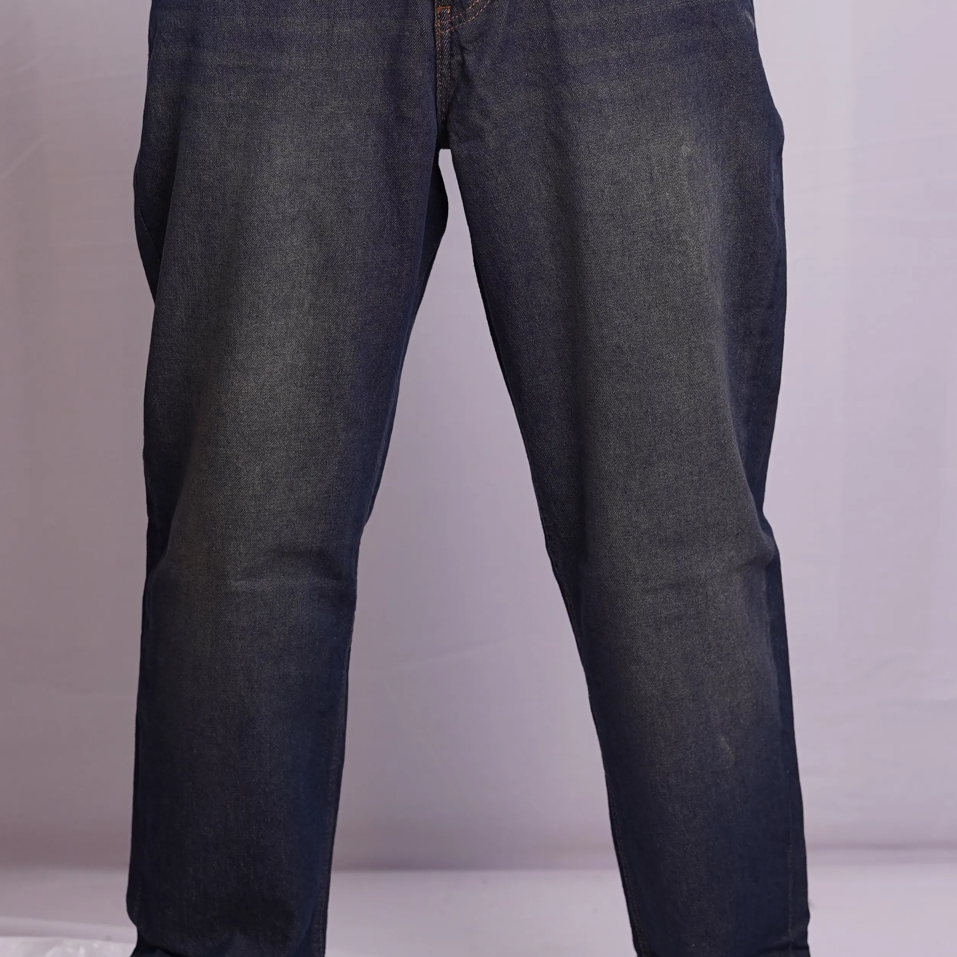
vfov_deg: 16.9
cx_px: 483
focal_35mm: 102
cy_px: 183
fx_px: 3190
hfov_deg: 17.1
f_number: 3.5
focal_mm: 50
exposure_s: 1/100
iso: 640
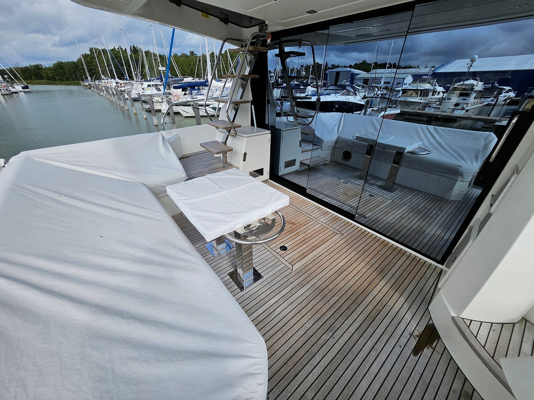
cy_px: 200
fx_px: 201
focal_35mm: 13
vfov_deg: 89.9
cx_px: 267
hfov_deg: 106.2
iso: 32
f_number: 2.2
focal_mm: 1.74
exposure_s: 1/1402
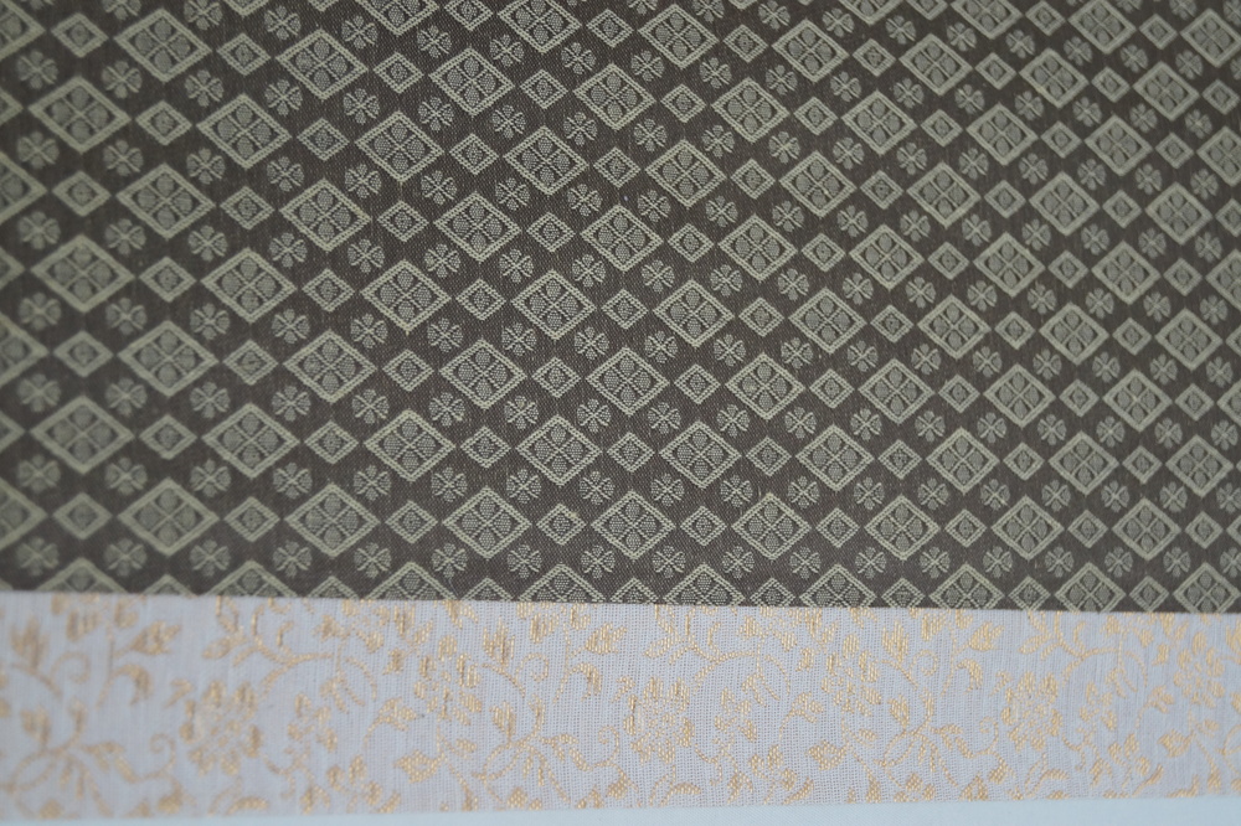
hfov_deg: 29.9
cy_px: 413
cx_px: 620
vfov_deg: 20.1
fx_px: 2326
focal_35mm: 68
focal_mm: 45
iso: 1000
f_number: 5.6
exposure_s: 1/160
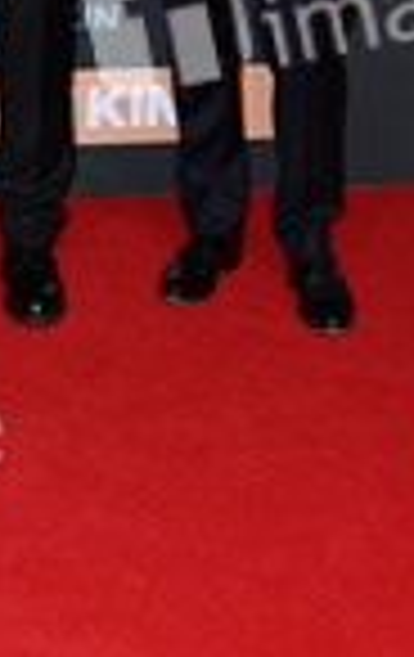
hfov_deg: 14.3
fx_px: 1597
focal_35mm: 89
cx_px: -99
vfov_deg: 20.8
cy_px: -234
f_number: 5.6
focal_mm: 32
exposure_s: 1/250
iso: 1250
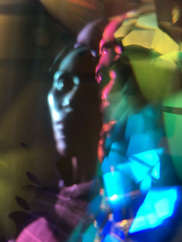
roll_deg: -5.8
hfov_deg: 48.2
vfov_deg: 61.7
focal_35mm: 29
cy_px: 121
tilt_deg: +6.7
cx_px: 91
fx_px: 203
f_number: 2.2
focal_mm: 4.15
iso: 25
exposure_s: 1/100
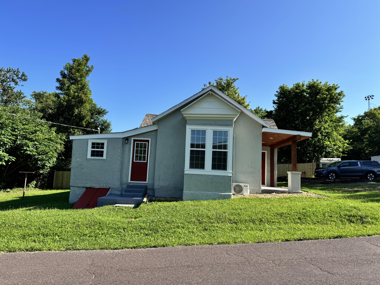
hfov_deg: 71.6
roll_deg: -2.7
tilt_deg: +5.9
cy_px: 142
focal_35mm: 24
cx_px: 190
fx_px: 263
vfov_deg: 56.8
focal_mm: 6.76
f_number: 1.78
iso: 80
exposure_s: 1/2959
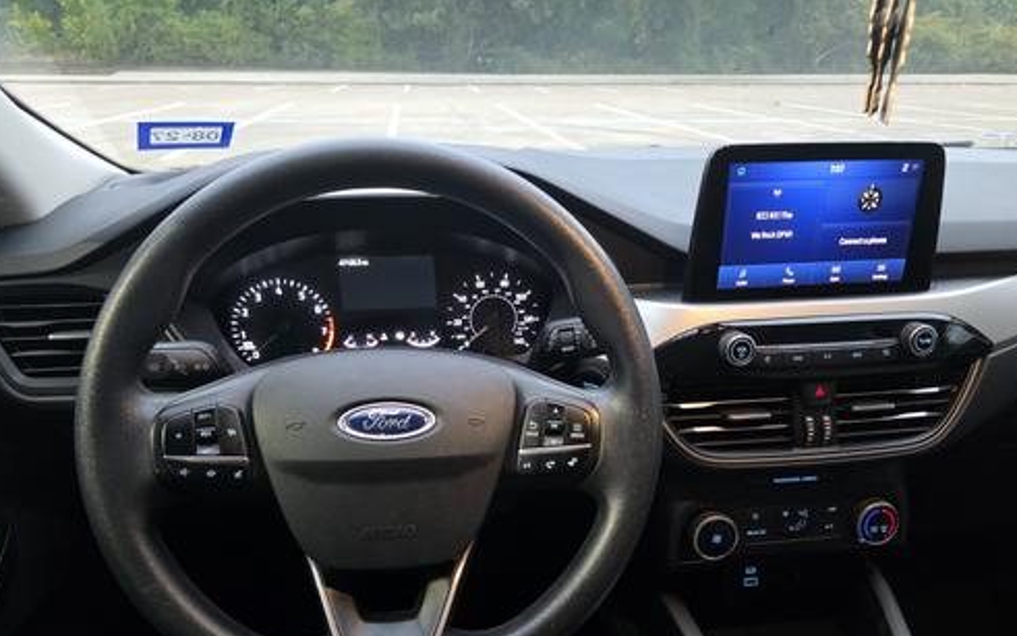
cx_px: 510
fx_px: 693
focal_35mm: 25
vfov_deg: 49.0
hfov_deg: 72.5
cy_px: 385
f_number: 1.7
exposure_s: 1/62.5
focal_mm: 6.3
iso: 1000
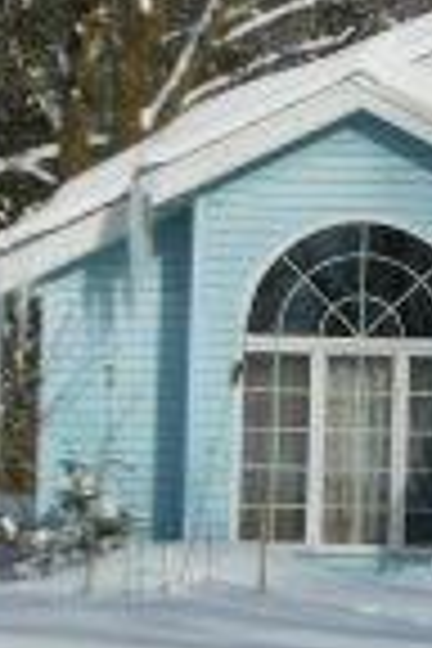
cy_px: 328
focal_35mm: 208
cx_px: 950
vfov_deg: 9.9
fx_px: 3744
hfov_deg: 6.4
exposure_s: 1/800
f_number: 7.4
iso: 125
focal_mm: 8
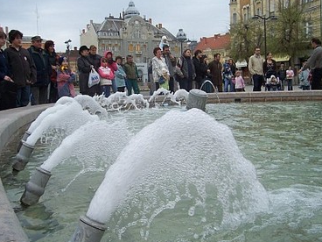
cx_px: 170
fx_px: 344
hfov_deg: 50.1
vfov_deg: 38.7
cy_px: 119
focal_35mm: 37
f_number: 2.7
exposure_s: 1/350
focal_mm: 5.6
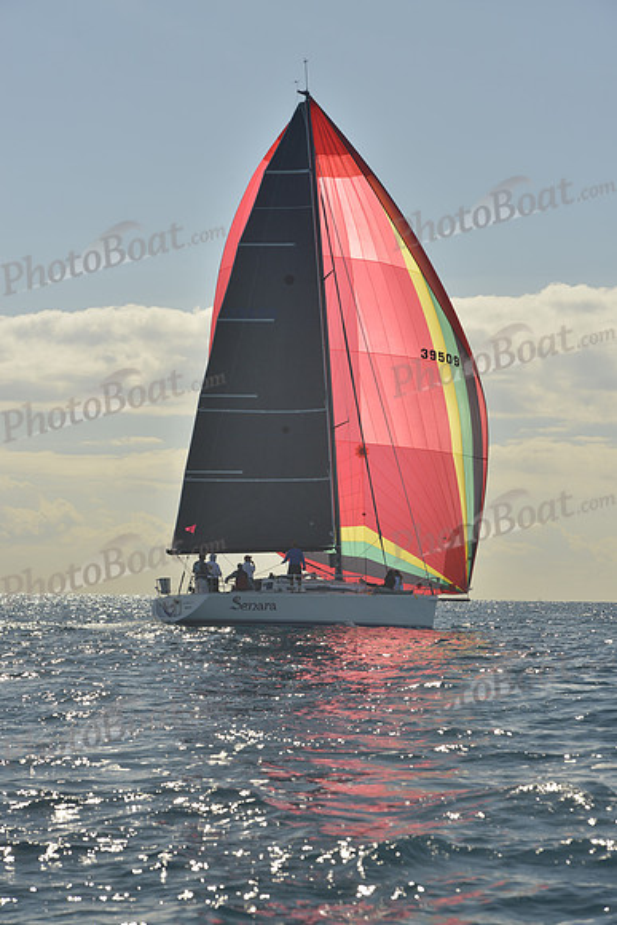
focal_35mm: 95
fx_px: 2441
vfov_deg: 21.5
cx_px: 308
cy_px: 462
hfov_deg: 14.4
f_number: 9
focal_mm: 95
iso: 200
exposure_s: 1/640
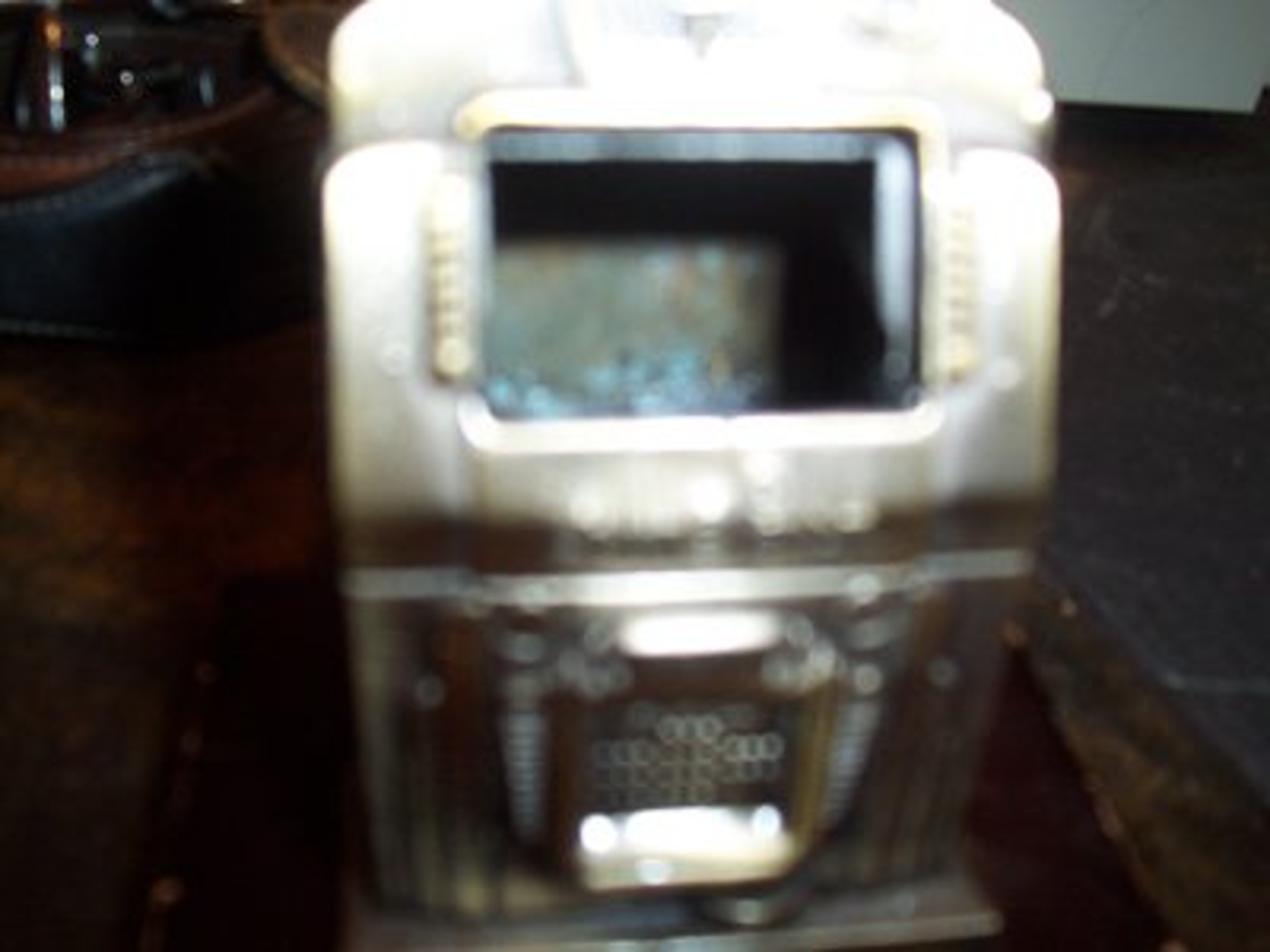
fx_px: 1357
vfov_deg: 38.7
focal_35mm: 37
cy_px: 476
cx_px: 635
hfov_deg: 50.1
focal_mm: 5.6
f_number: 2.8
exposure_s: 1/60
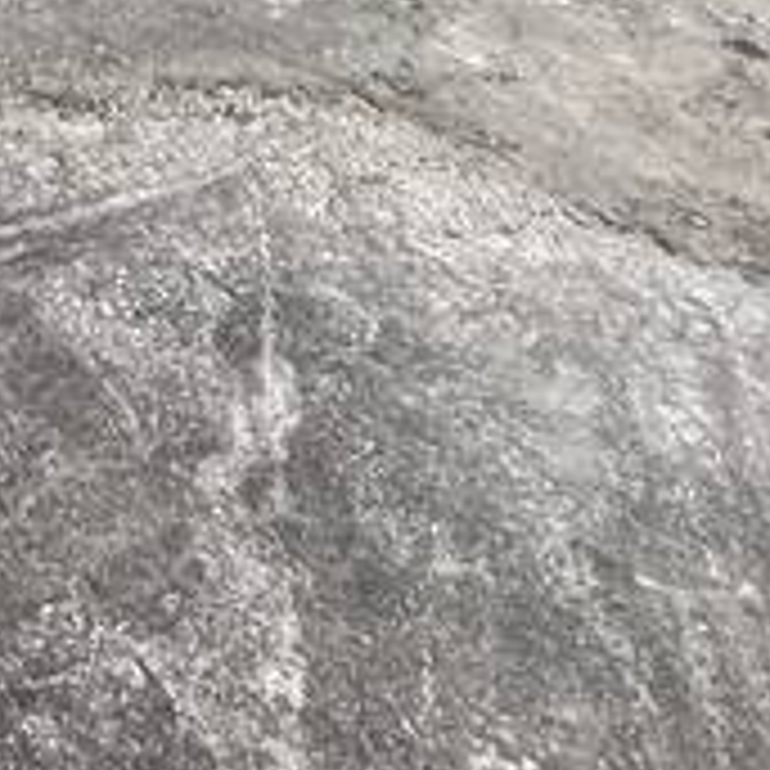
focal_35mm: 78
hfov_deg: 19.1
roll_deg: -3.1
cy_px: -1121
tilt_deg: +1.2
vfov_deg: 14.2
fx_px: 1963
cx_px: -423
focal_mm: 2.22
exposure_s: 1/947
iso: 50
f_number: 2.2
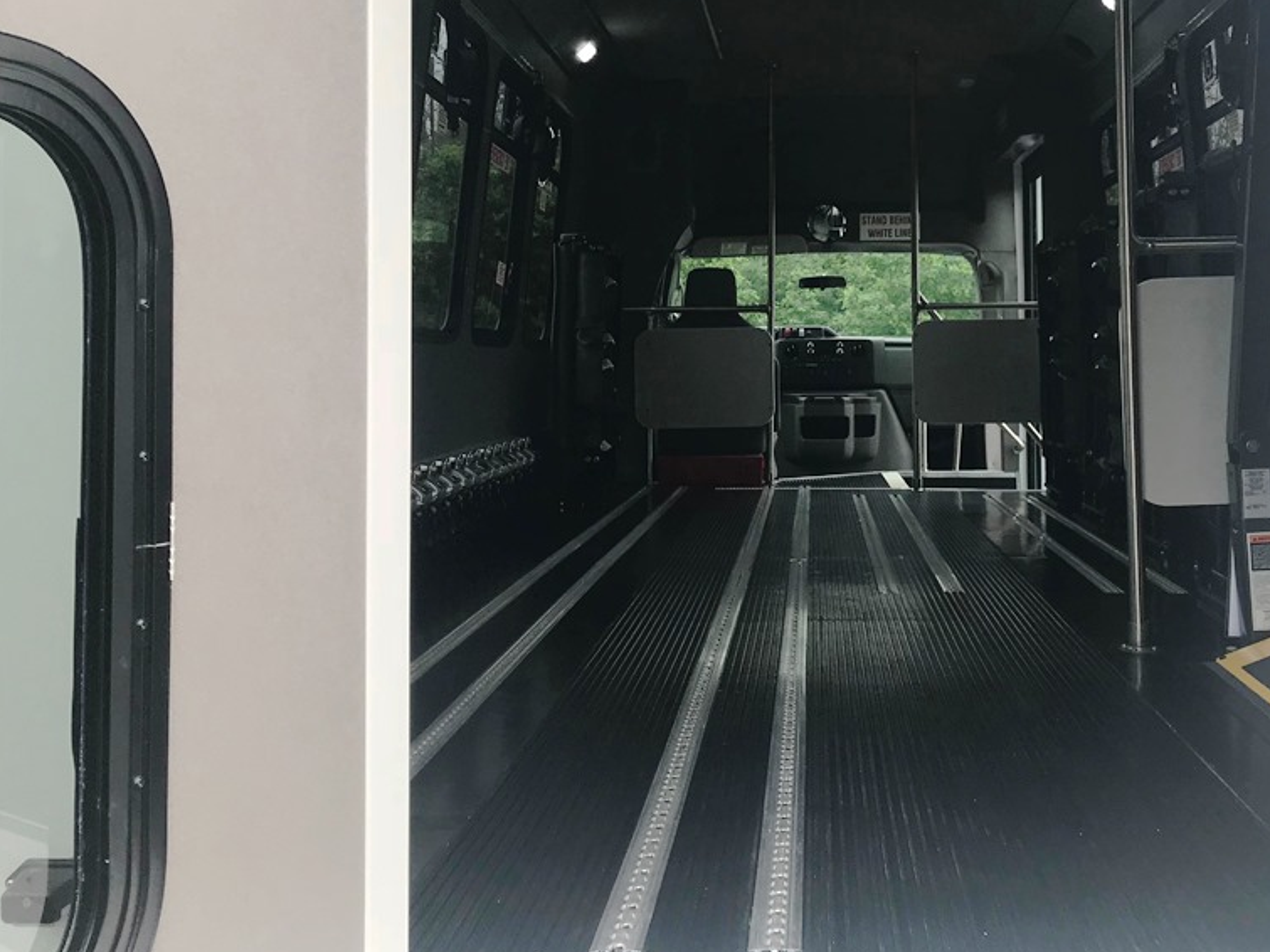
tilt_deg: +3.2
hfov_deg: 48.5
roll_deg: -0.8
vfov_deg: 37.3
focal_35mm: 38
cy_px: 315
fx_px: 1394
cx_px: 802
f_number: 1.8
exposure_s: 1/370
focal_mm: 3.99
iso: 20
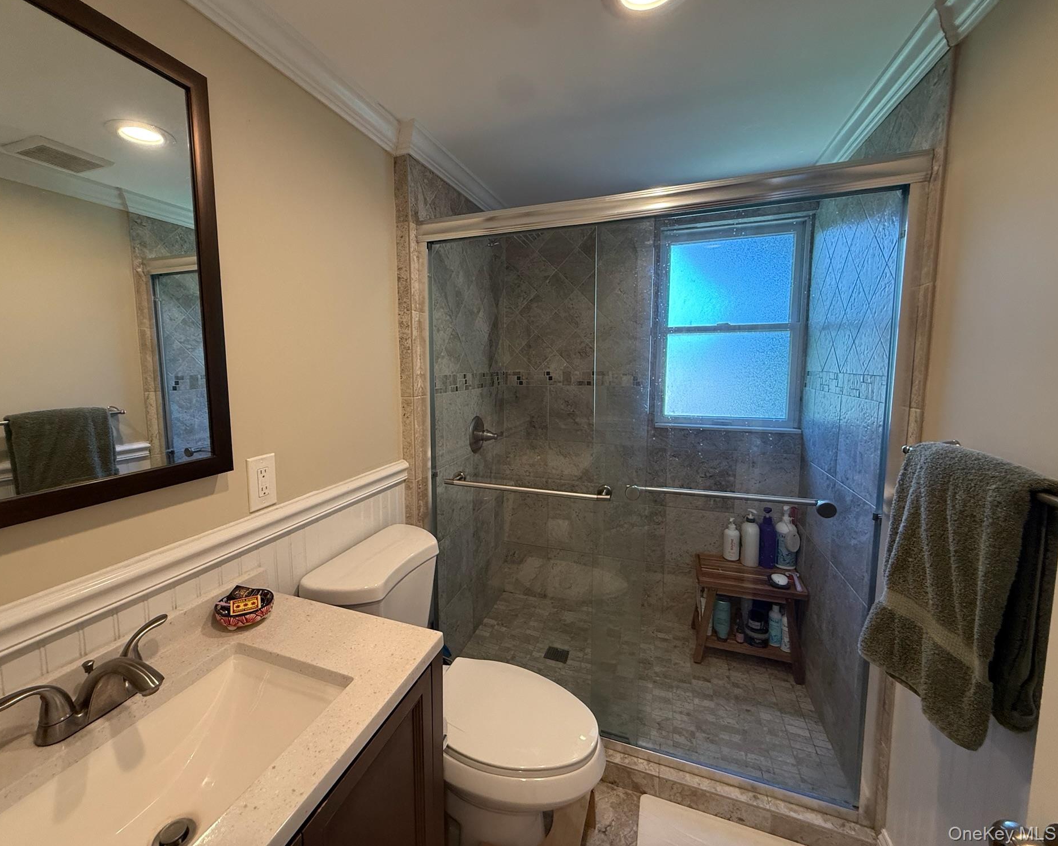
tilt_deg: -5.5
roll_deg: +0.1
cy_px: 412
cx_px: 483
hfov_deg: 96.6
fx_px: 470
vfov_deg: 84.0
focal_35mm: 15
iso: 250
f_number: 2.2
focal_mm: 2.22
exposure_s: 1/120
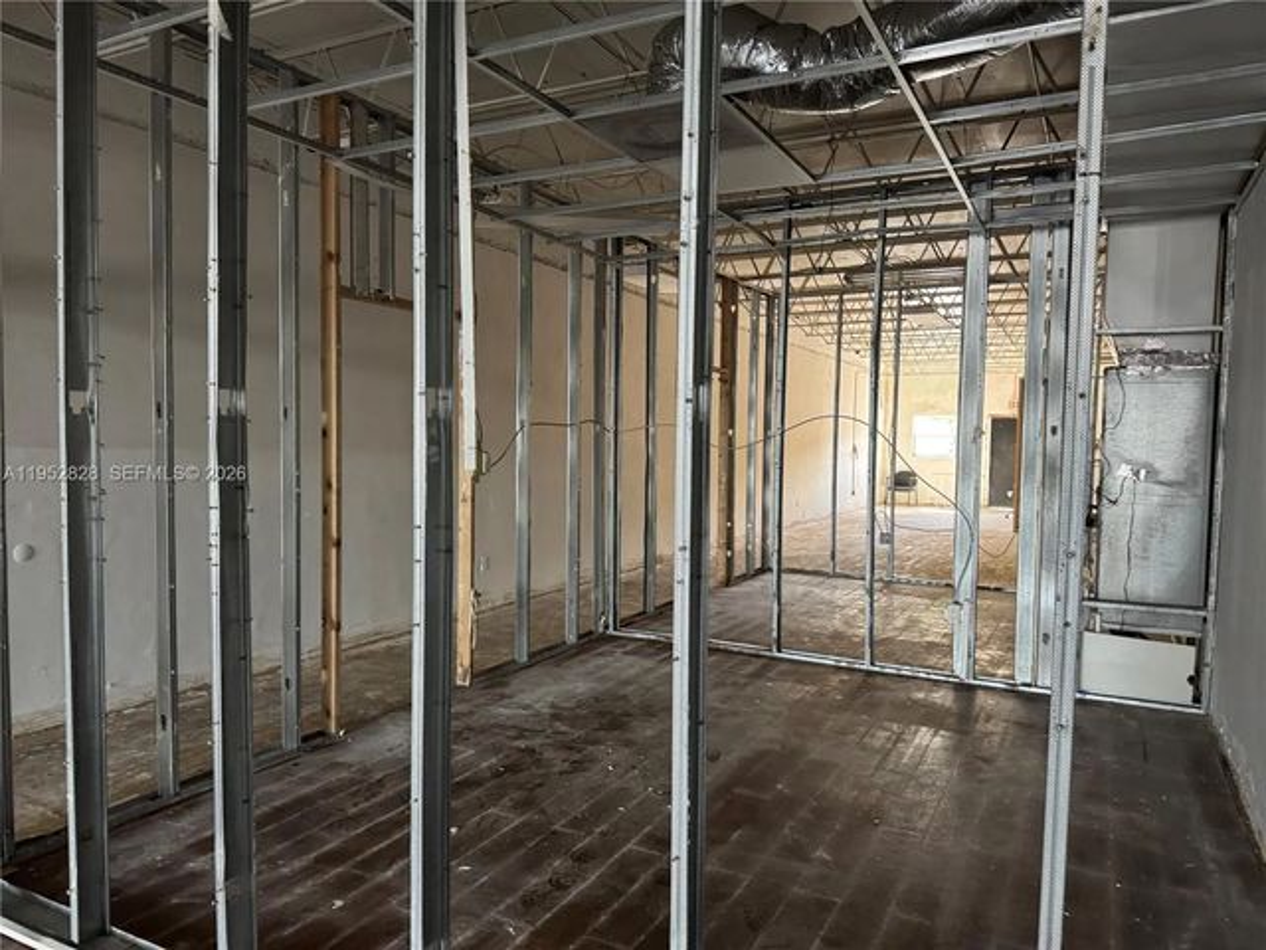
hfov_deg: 71.6
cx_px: 633
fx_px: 878
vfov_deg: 56.8
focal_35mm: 24
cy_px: 475
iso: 320
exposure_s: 1/60
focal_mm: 6.76
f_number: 1.78
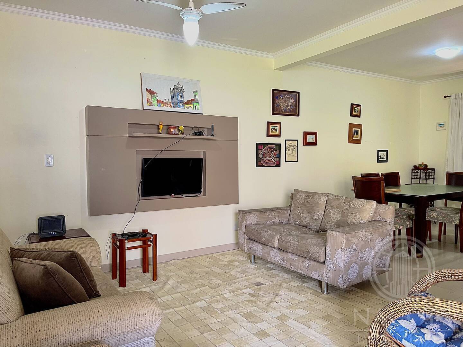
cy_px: 174
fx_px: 334
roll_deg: +0.2
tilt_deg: -4.2
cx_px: 232
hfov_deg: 69.4
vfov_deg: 54.9
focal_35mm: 25
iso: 125
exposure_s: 1/60
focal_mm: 5.1
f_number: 1.6
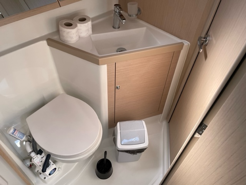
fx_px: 185
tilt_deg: -46.6
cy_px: 92
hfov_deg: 67.3
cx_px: 123
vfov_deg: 53.1
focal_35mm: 26
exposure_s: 1/121
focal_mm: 4.2
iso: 64
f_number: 1.6
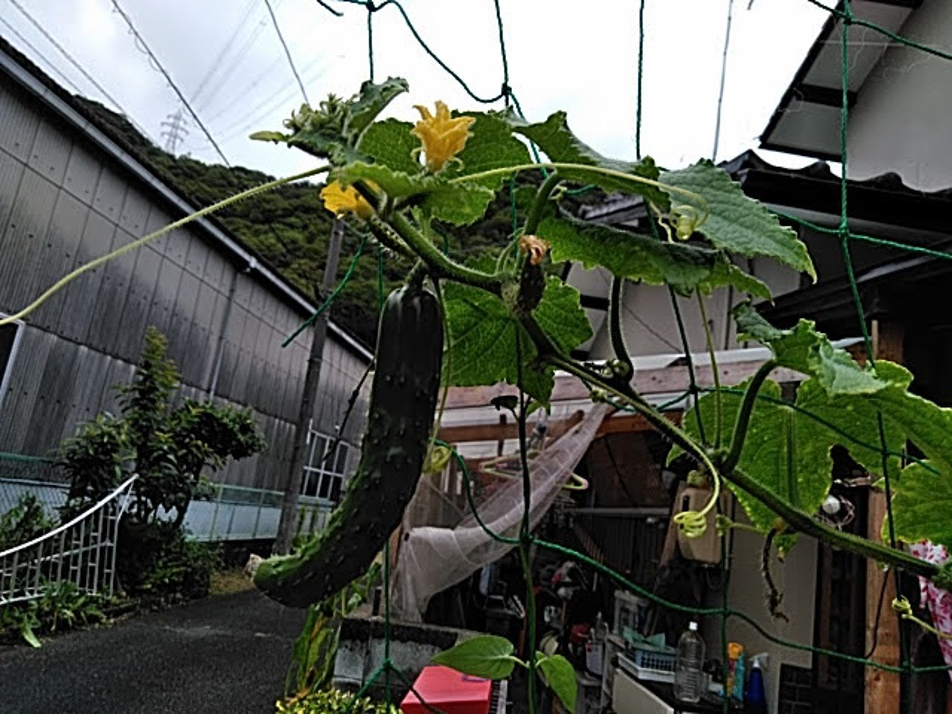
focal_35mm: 27
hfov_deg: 65.3
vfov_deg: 51.4
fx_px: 743
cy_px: 357
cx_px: 476
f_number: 2.2
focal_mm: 3.46
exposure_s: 1/645
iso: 60
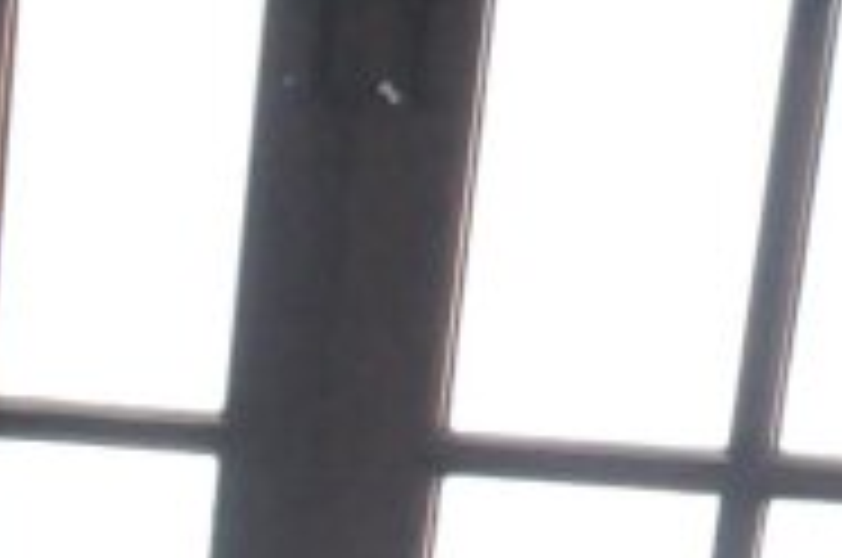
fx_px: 3035
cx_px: -752
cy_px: 1125
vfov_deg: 9.8
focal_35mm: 130
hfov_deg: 13.8
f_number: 5.6
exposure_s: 1/125
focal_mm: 18
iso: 2500
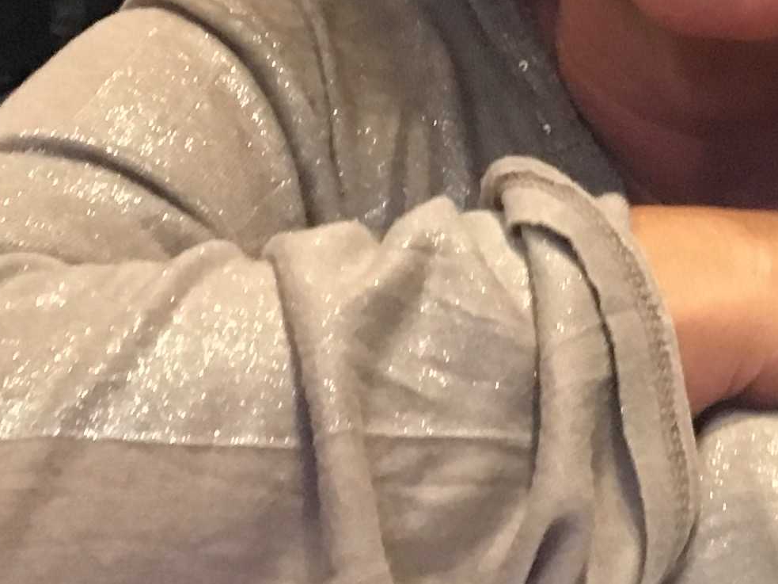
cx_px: 988
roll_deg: -1.7
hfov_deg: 15.8
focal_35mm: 119
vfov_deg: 11.8
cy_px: -330
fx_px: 2674
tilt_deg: -3.6
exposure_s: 1/17
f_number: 2.2
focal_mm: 4.15
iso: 250
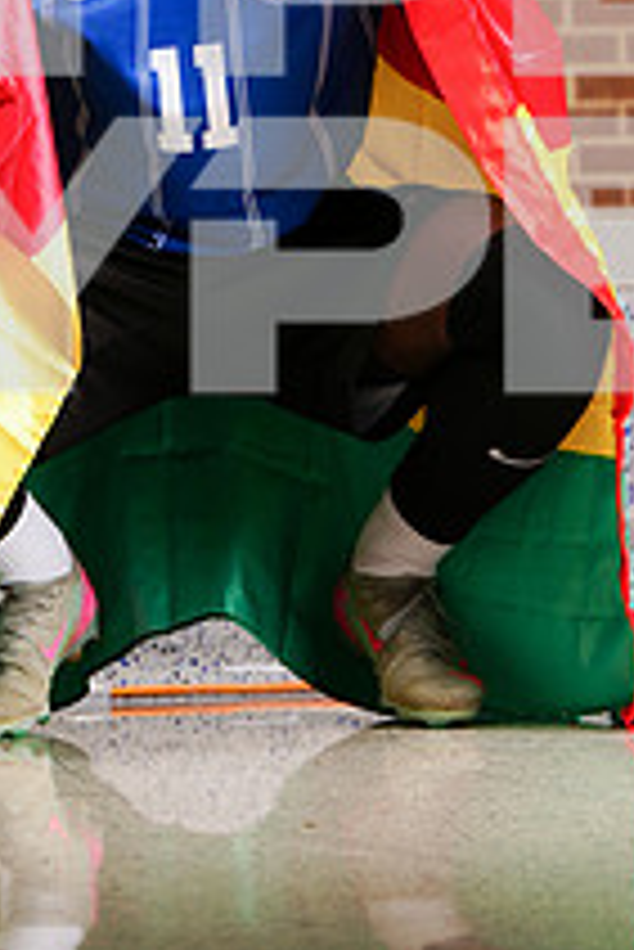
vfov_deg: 8.6
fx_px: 6250
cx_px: 148
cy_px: -59
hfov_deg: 5.8
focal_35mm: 237
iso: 320
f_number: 8
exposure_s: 1/200
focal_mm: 111
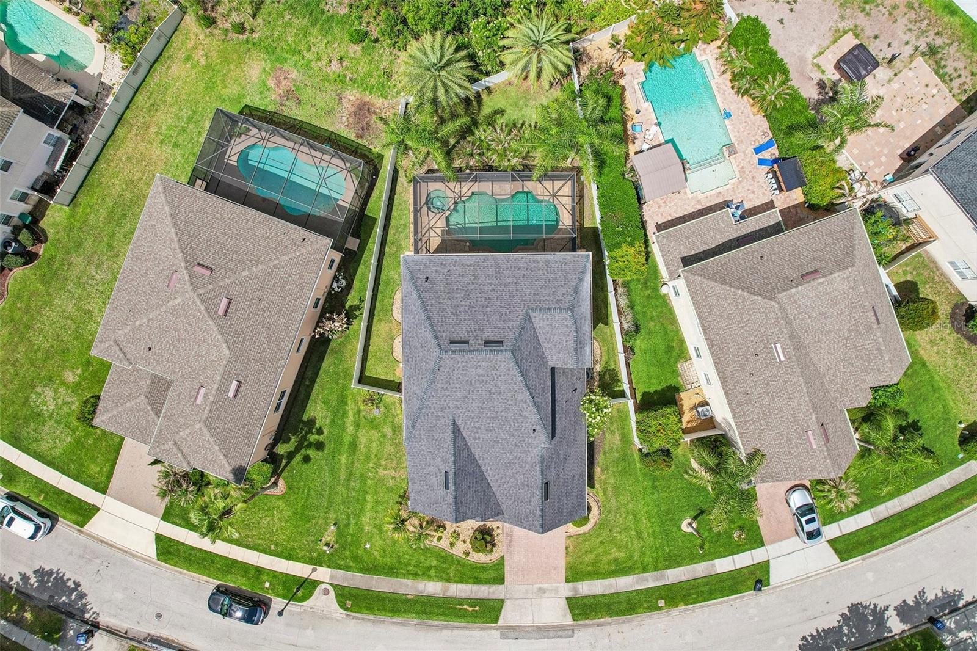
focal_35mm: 22
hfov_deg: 78.6
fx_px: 597
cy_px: 326
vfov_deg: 57.2
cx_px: 488
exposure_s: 1/2500
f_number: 2.8
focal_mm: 8.4
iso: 120
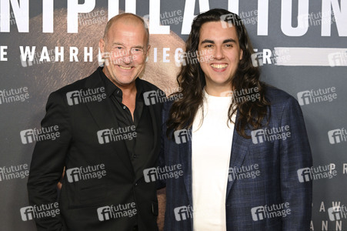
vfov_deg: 18.2
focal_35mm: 75
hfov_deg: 27.0
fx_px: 722
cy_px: 116
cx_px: 174
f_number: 6.3
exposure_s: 1/160
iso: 1600
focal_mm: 75
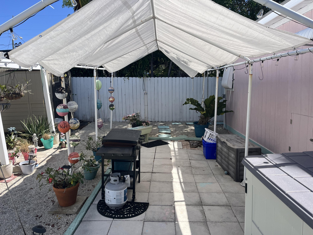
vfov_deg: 53.1
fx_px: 235
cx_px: 156
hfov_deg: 67.3
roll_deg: +2.6
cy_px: 118
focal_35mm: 26
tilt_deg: -7.7
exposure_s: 1/2825
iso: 50
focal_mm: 5.1
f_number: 1.6
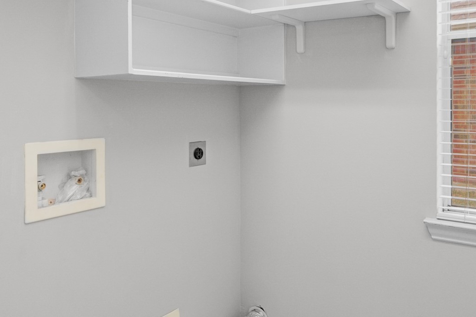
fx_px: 436
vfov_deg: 39.6
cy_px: 110
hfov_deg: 57.1
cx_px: 264
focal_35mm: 33
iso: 200
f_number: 8
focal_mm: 16
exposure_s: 1/8
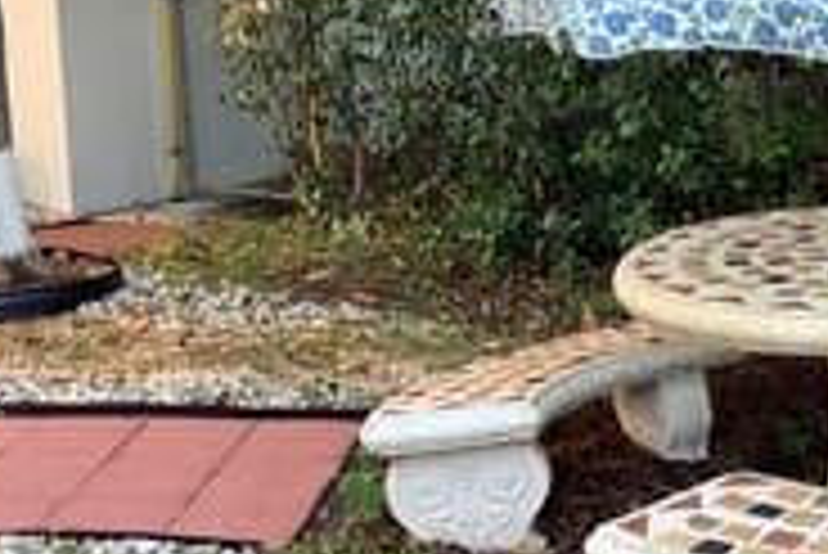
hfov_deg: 28.8
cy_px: 113
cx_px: 472
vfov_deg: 19.3
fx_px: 1611
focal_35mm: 70
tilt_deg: -5.1
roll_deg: +2.6
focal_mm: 3.3
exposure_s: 1/60
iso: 80
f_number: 2.4
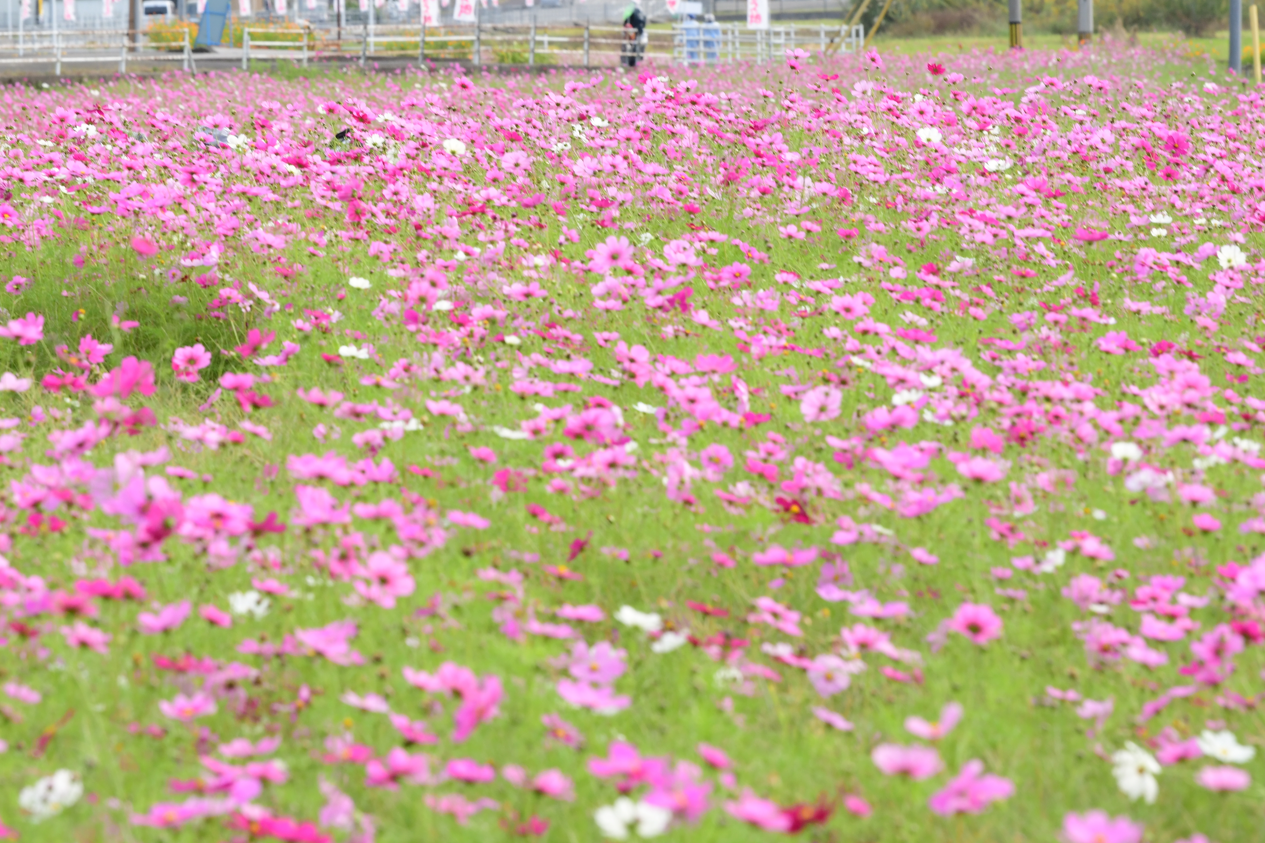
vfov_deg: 3.9
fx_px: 12368
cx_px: 461
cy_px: 152
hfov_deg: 5.9
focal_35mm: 352
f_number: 11
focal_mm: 200
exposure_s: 1/125
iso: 400
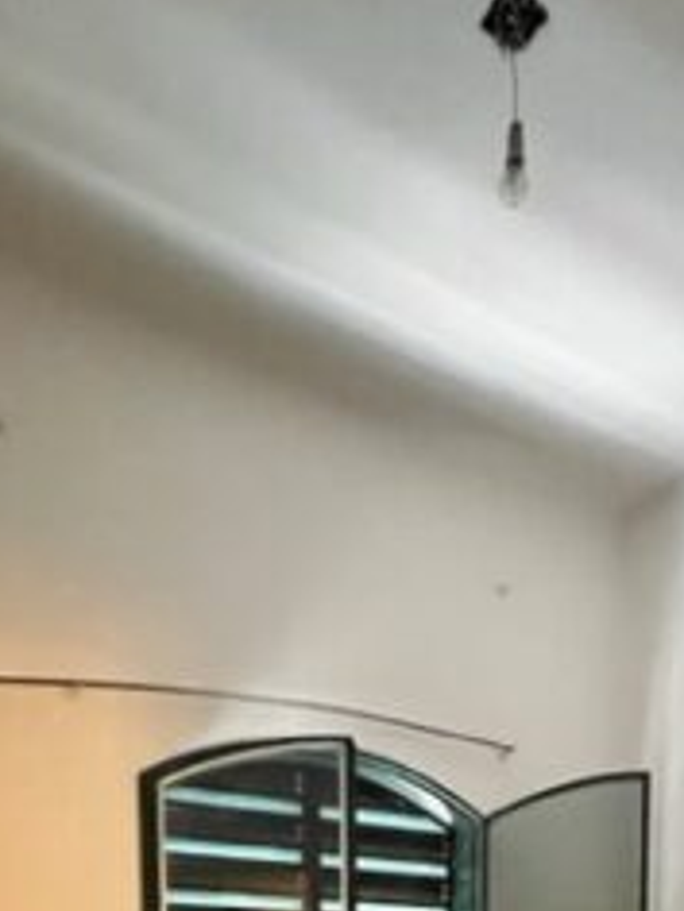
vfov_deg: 40.2
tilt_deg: -4.3
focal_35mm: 33
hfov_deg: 42.3
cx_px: 460
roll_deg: +0.3
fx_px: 869
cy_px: 1081
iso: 1250
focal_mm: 1.57
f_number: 1.8
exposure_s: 1/35
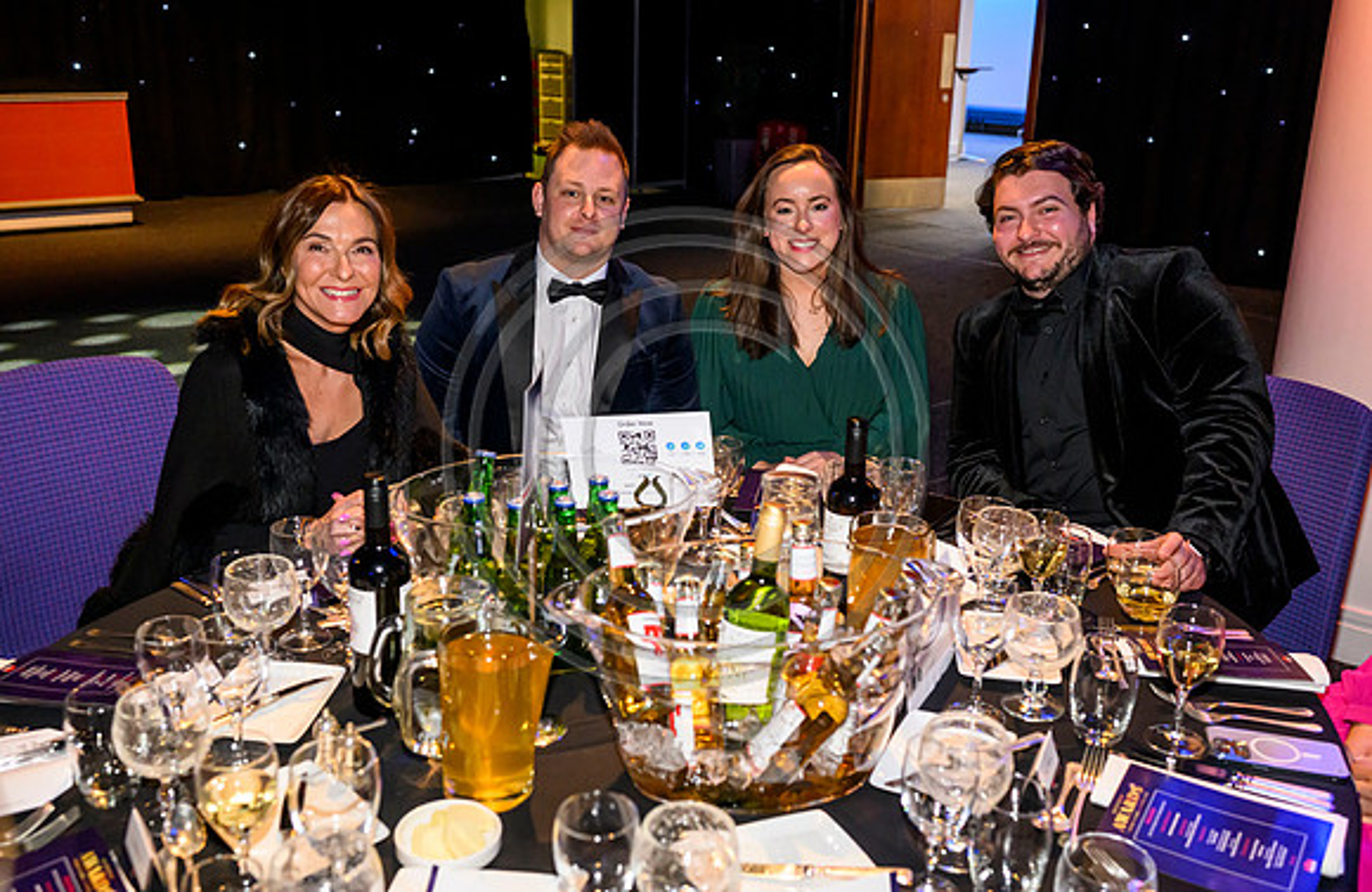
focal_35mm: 35
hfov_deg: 54.4
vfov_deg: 36.9
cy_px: 434
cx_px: 685
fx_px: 1335
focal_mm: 35
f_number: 4
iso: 4000
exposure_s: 1/160
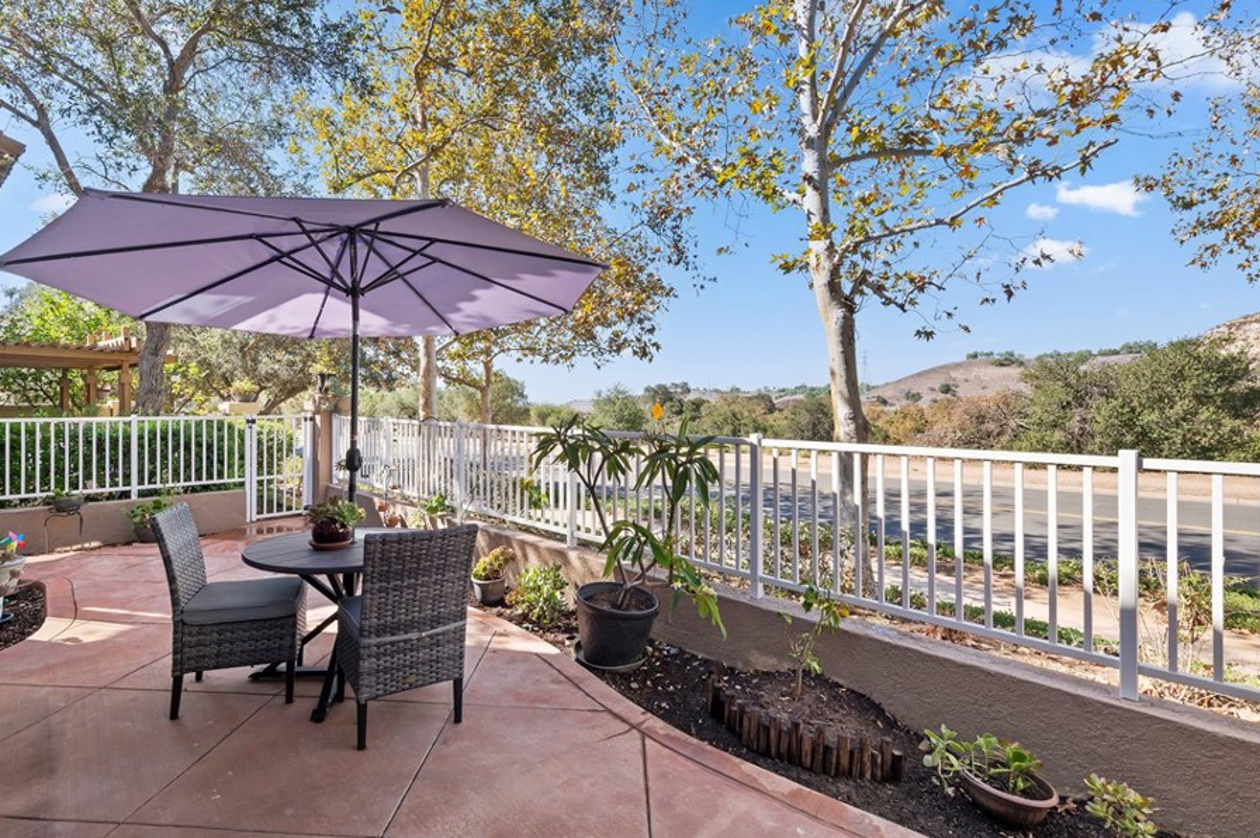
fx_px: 560
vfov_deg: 73.7
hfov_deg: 96.7
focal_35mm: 16
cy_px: 420
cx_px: 603
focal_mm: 14
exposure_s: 1/200
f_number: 13
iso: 500
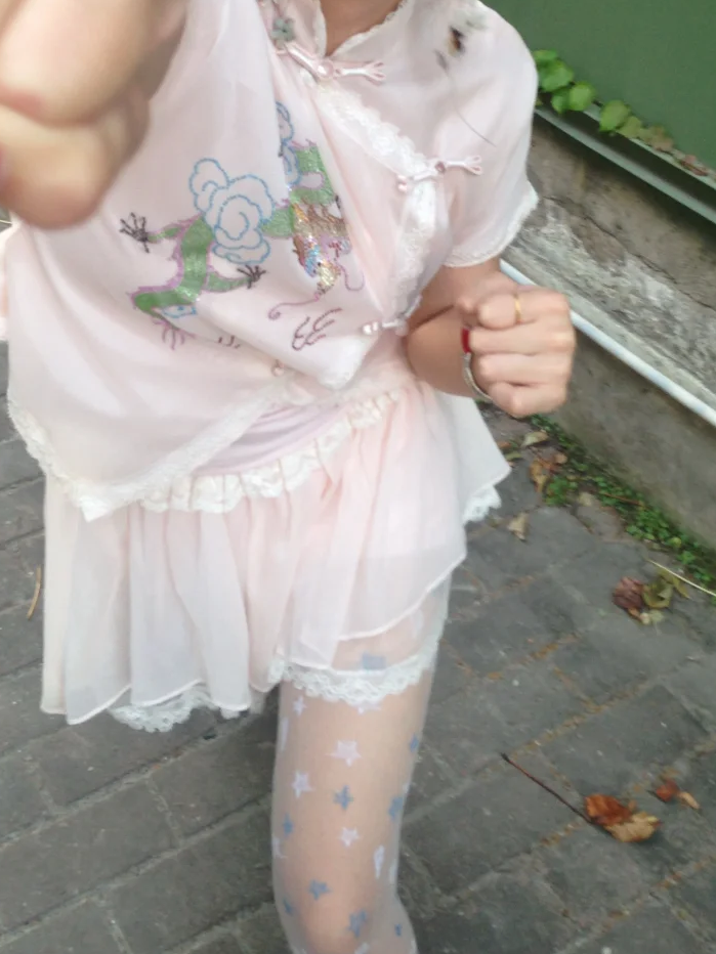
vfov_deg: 36.5
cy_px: 228
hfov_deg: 28.5
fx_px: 1407
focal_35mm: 51
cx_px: 308
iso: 50
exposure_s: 1/24
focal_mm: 4.12
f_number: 2.4
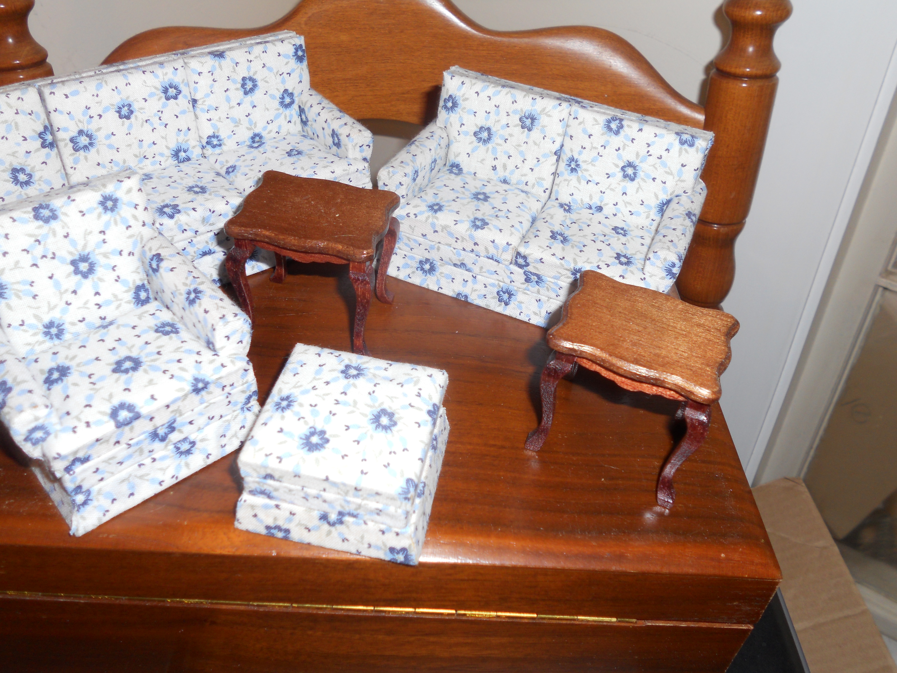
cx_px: 448
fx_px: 829
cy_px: 336
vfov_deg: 44.2
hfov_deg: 56.8
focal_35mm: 32
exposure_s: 1/25
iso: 80
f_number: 3.5
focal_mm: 5.8
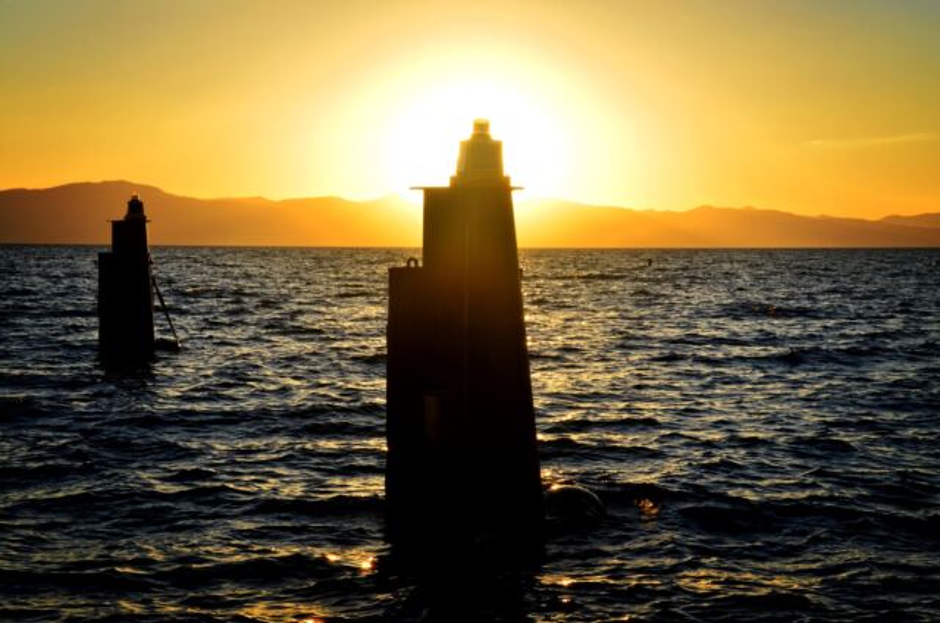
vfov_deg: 18.8
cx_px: 470
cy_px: 312
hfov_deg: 28.1
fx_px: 1876
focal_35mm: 72
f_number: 18
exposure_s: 1/125
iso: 200
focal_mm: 48
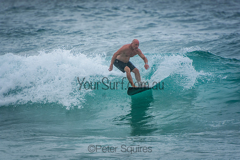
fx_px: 4001
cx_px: 120
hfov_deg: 3.4
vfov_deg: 2.3
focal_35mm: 600
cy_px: 80
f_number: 5.6
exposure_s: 1/2000
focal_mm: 400
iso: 400
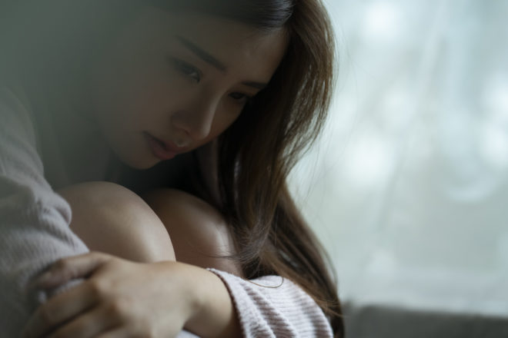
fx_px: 1199
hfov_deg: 23.9
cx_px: 254
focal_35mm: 85
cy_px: 169
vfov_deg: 16.1
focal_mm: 85
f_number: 2.8
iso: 800
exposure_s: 1/250
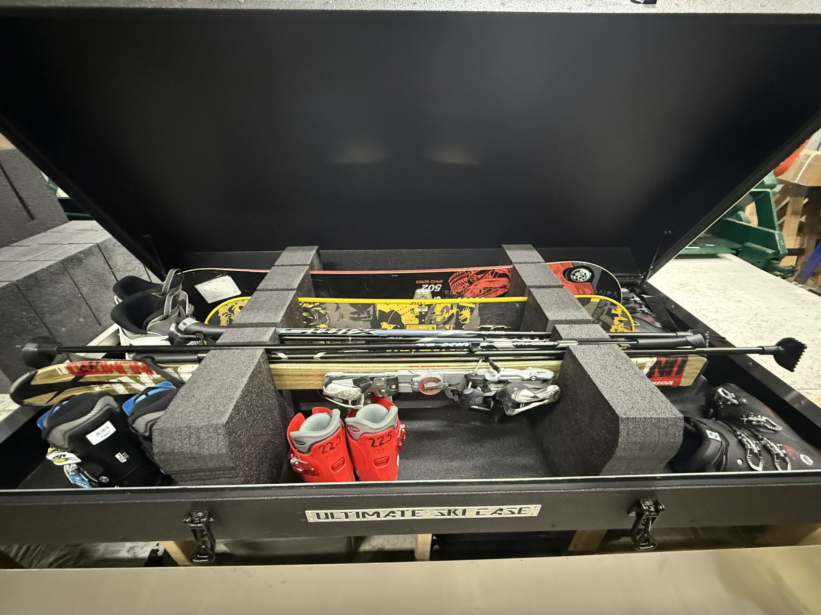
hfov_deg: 102.1
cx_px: 410
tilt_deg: -31.7
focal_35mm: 14
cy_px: 308
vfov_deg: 85.7
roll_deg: +0.3
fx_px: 332
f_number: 2.2
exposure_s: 1/60
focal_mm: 2.22
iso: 1250
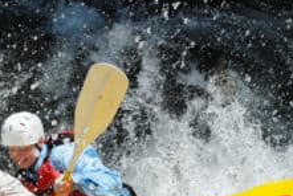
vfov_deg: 8.0
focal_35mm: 171
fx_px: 1394
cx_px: 56
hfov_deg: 12.0
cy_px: 233
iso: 400
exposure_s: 1/1000
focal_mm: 40
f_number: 11
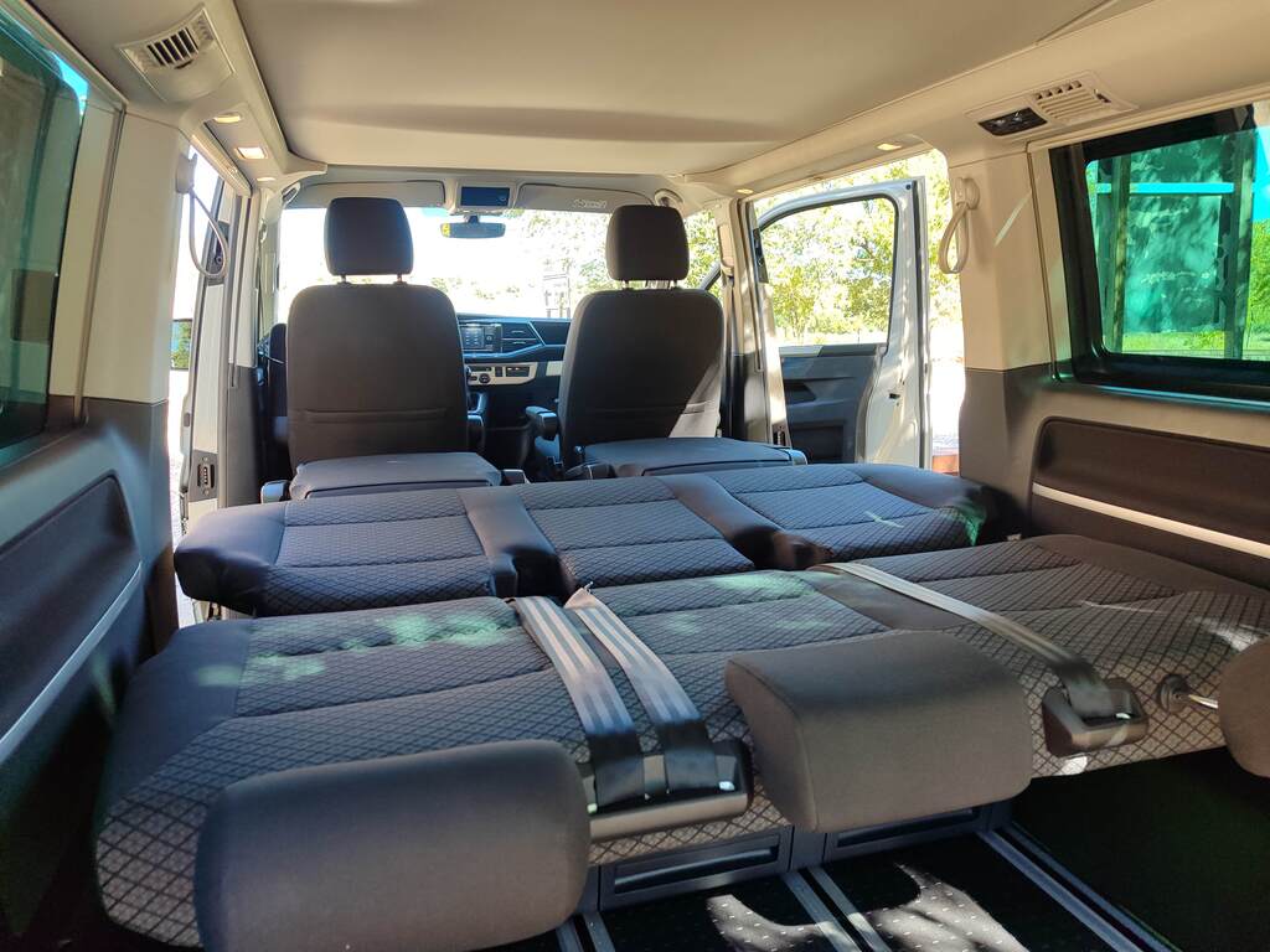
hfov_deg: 69.4
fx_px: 917
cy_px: 476
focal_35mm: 25
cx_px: 635
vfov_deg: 54.9
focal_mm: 5.95
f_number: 1.89
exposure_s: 1/50
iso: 56
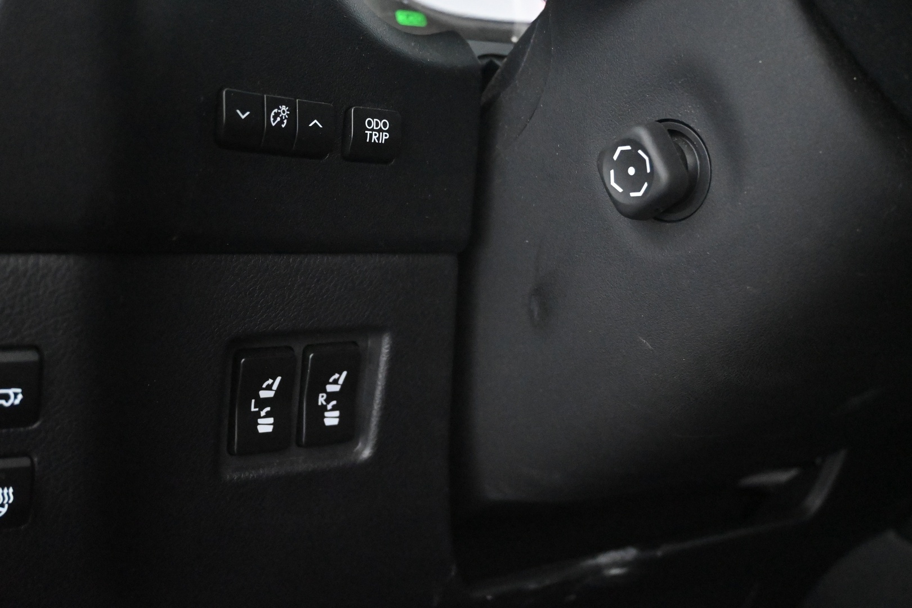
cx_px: 456
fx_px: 1140
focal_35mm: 45
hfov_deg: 43.6
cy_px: 304
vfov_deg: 29.9
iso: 12800
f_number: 4.8
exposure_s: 1/50
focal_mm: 30
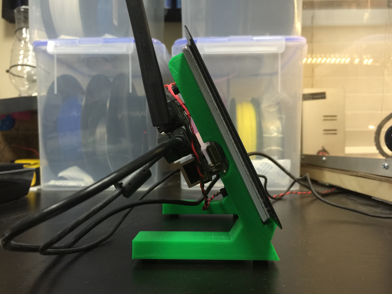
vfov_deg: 48.2
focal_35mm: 29
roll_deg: -0.8
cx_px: 196
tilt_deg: +0.2
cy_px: 147
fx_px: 328
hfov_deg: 61.7
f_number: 2.2
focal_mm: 4.15
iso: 100
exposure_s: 1/15
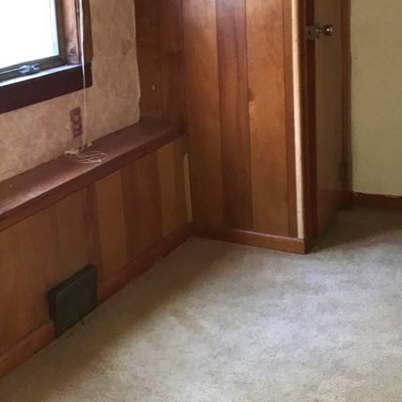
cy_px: 93
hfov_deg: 27.1
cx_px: 31
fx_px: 801
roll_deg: +3.4
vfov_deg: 27.7
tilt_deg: -9.6
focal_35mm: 61
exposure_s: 1/30
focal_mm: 4.15
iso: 100
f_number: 2.2
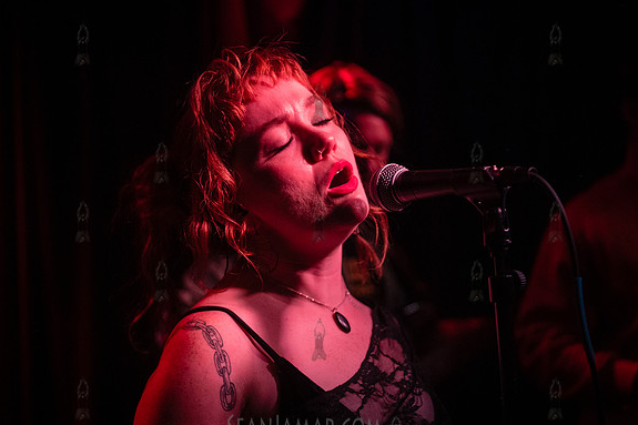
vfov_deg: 17.5
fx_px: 1382
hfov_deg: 26.0
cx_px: 352
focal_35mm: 78
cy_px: 221
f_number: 3.5
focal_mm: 70
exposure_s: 1/400
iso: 8000
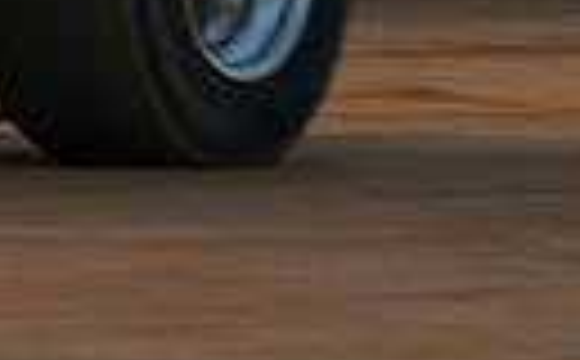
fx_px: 21766
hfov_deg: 1.5
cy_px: -495
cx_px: -580
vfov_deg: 0.9
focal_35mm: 1380
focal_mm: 200
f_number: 4
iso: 100
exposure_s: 1/400
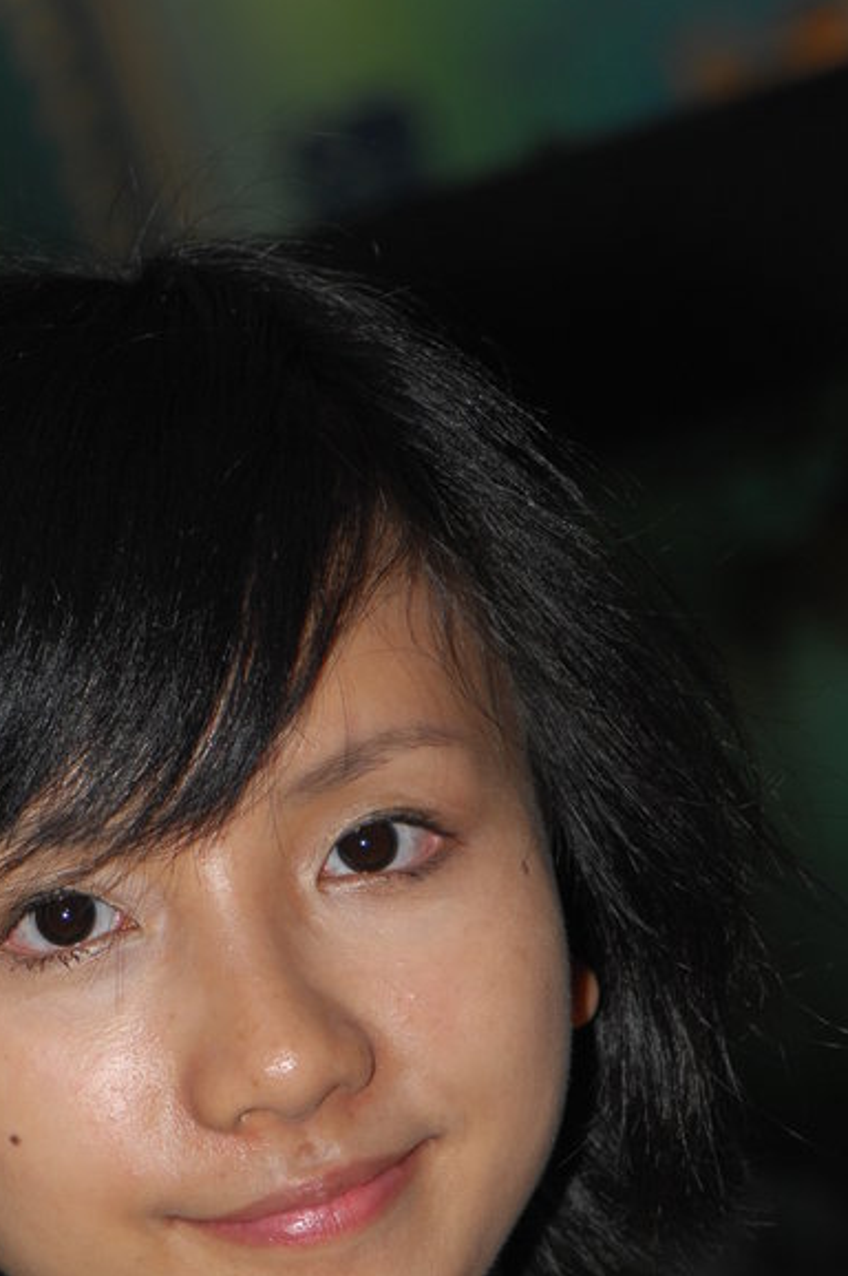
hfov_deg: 4.9
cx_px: 296
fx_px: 9877
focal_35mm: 279
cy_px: 963
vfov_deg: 7.4
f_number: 6.3
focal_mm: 105
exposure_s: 1/250
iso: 200
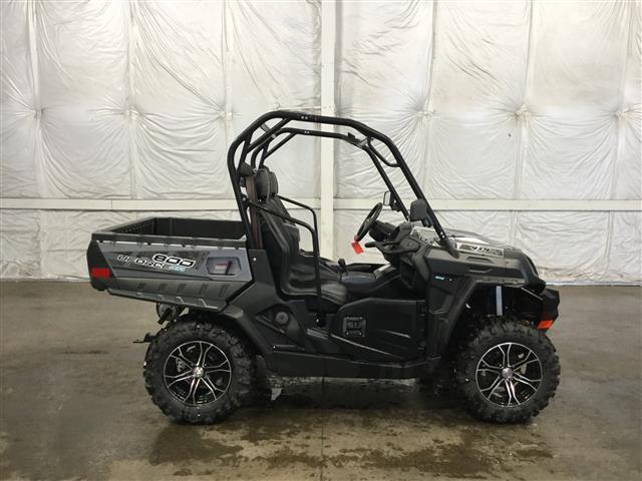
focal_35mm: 31
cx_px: 321
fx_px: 575
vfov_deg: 45.4
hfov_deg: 58.4
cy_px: 240
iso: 64
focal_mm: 3.3
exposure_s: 1/30
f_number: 2.4
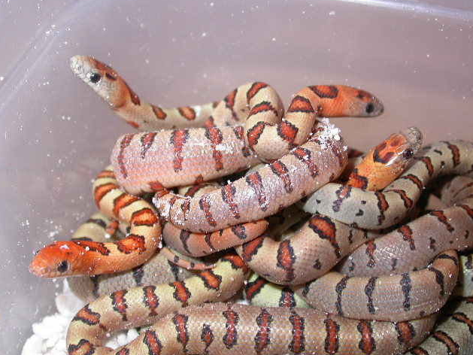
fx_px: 820
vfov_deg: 24.4
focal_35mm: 60
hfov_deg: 32.2
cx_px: 234
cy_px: 175
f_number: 3
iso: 100
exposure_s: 1/60
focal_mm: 12.2
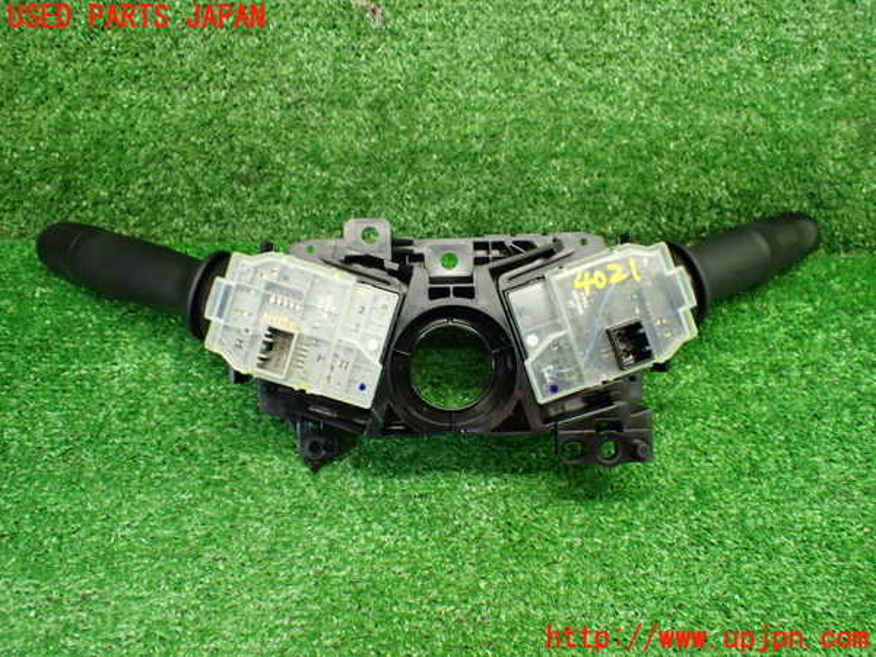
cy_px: 328
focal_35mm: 30
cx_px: 438
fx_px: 759
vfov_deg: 46.8
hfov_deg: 60.0
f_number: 2.3
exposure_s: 1/100
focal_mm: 5.4
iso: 800
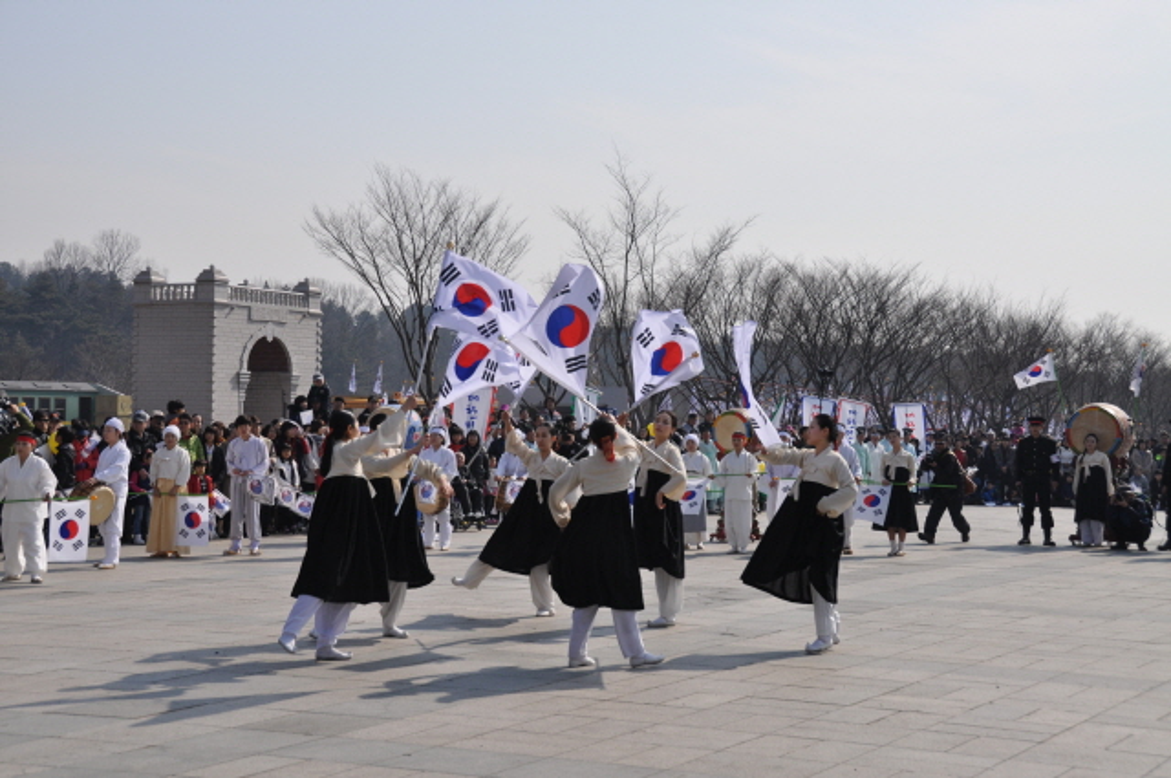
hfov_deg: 35.1
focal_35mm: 57
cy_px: 389
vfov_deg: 23.7
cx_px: 586
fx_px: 1852
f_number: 6.3
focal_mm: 38
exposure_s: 1/1000
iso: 200
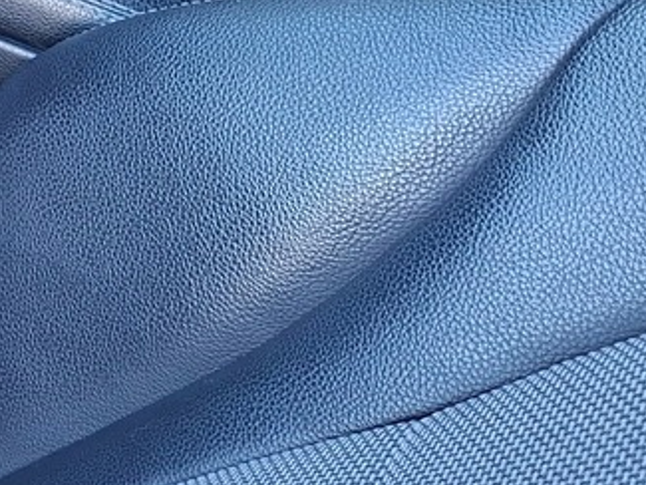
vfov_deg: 13.6
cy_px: -250
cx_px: -733
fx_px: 1904
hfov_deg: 14.9
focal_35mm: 102
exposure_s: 1/100
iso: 250
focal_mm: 5.54
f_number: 1.8
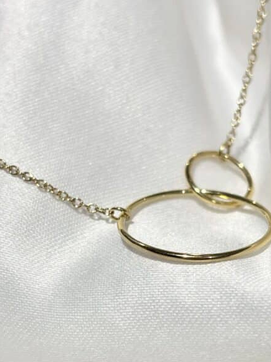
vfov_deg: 21.4
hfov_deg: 16.2
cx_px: 157
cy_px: 262
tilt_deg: -21.4
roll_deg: +4.2
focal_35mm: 91
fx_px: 950
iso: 32
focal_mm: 5.96
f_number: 1.6
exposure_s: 1/368
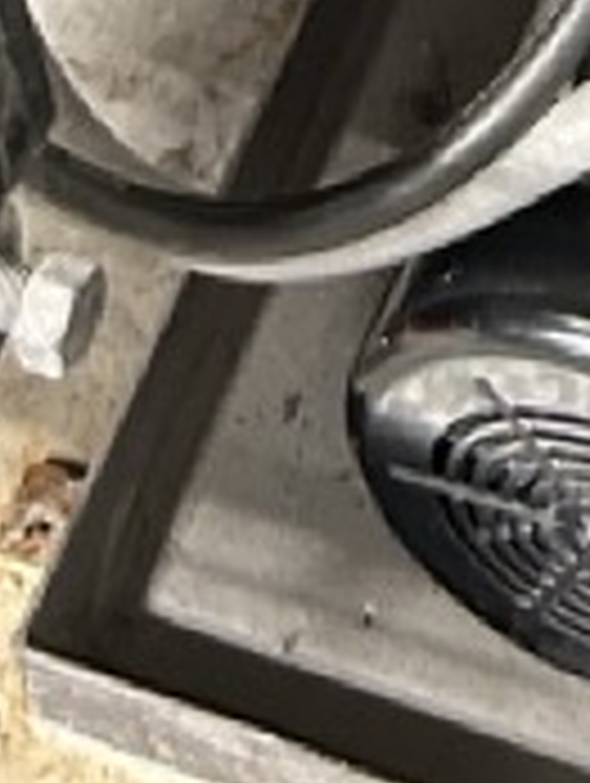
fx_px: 4330
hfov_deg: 7.8
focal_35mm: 191
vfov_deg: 8.1
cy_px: -1868
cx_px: 576
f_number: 1.5
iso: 400
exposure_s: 1/60
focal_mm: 5.7
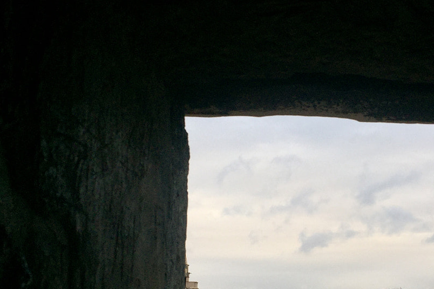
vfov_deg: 22.5
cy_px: 192
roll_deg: +0.0
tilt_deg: +11.4
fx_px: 723
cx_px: 306
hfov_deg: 33.0
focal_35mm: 60
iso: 32
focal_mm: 4.15
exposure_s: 1/412
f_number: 2.2
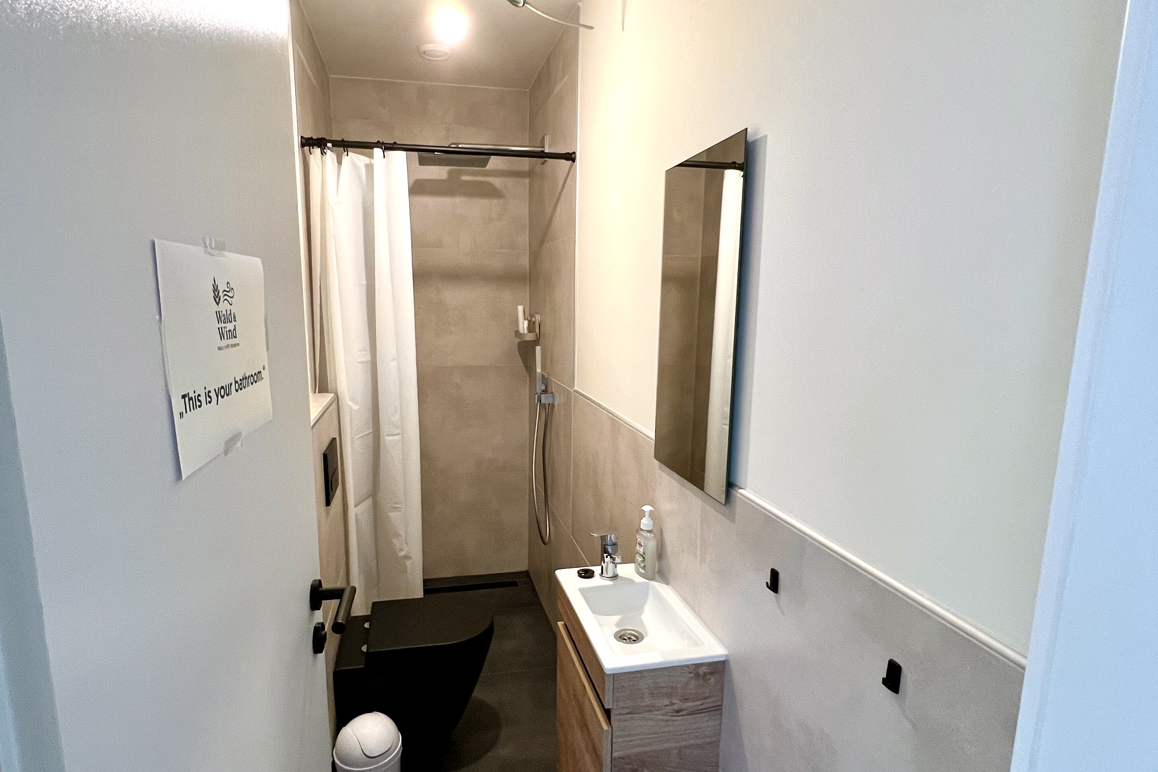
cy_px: 415
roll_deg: +0.5
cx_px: 558
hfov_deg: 86.9
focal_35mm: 19
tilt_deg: -10.5
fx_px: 611
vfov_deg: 64.5
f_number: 1.8
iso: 250
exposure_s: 1/100
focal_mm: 1.57
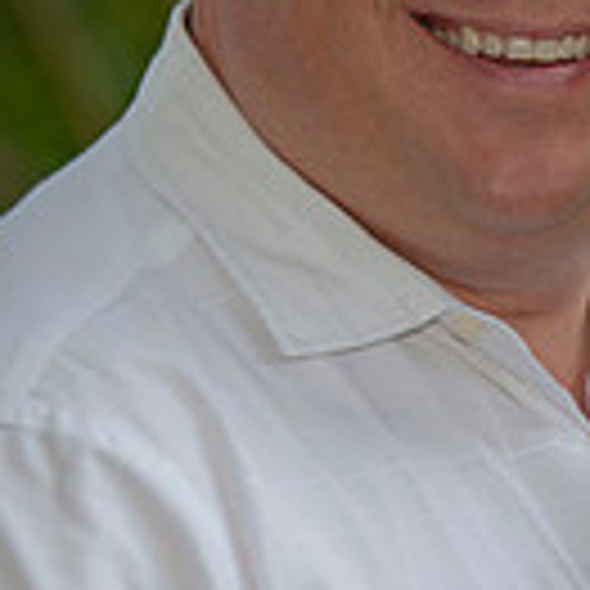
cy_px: 412
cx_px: 1099
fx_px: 10664
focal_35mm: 553
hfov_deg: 3.2
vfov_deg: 3.2
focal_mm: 130
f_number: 4
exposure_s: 1/160
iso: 100
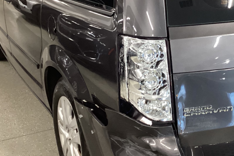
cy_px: 50
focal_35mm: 66
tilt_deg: -17.6
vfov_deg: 20.5
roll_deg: -1.1
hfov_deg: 30.1
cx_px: 174
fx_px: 429
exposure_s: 1/33
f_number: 2.4
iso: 320
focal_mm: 3.3
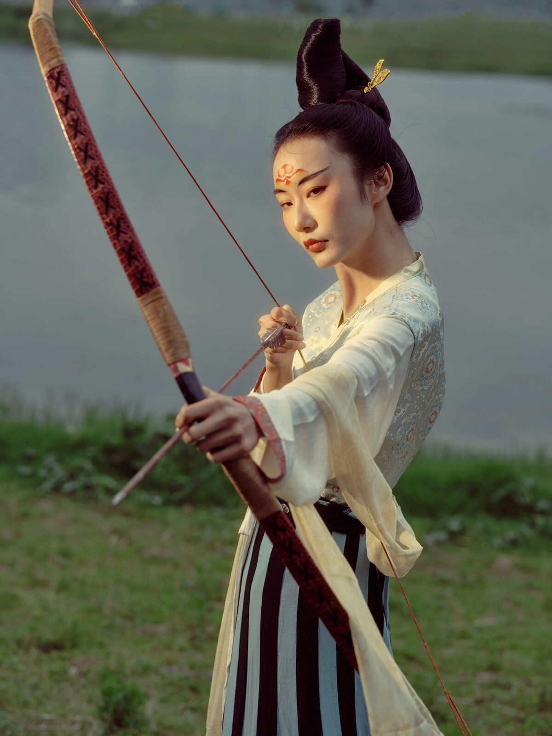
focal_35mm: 87
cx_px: 276
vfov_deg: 22.5
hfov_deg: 17.0
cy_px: 368
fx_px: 1850
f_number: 5.6
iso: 500
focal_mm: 110
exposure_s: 1/100
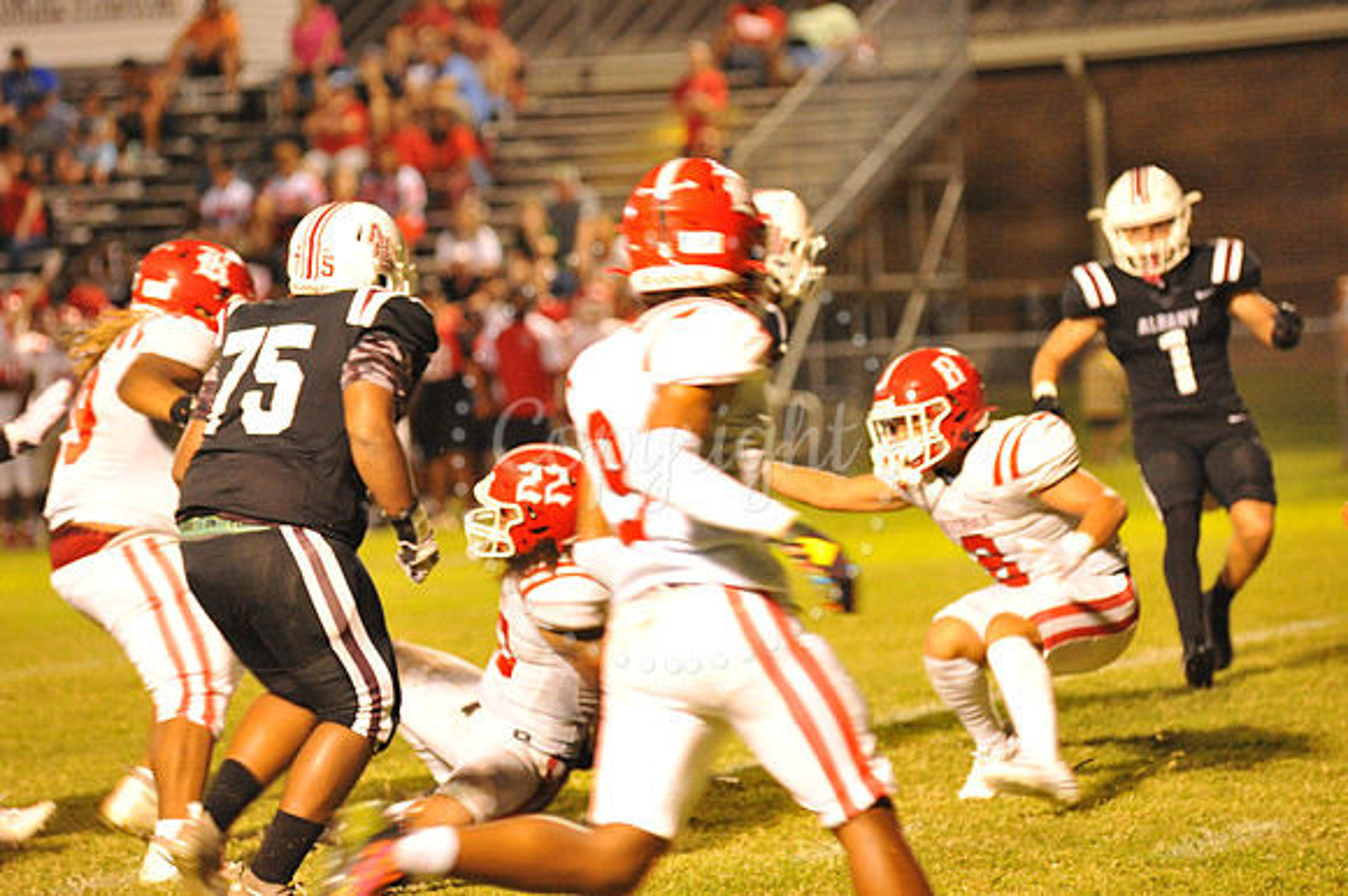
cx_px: 674
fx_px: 7484
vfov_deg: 6.9
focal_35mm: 200
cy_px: 448
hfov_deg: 10.3
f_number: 5
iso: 5000
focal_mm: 200
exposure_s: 1/160
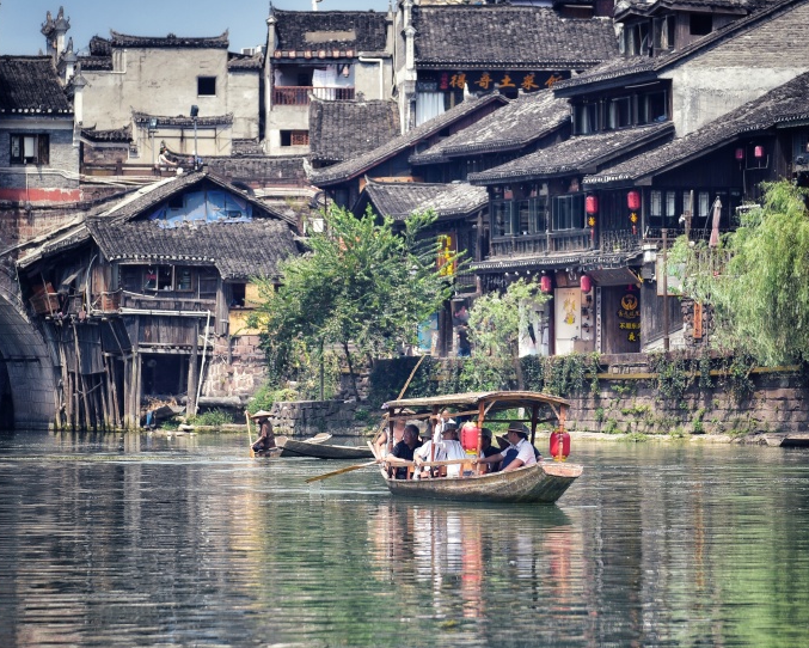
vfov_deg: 7.4
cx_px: 376
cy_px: 316
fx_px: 4982
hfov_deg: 9.3
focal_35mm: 208
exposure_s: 1/500
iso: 100
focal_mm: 125
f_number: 4.5
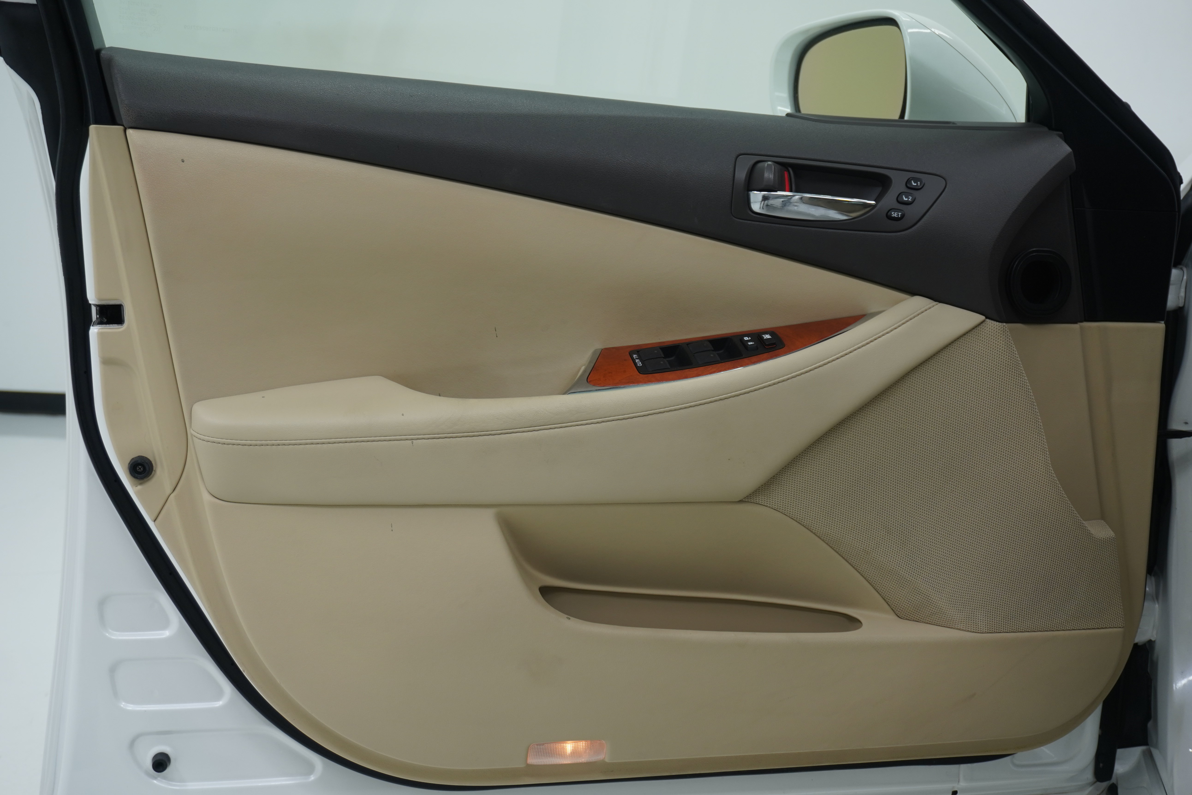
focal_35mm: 39
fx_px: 1292
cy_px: 398
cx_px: 596
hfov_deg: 49.5
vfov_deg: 34.2
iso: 250
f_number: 4.5
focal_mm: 26
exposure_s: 1/160
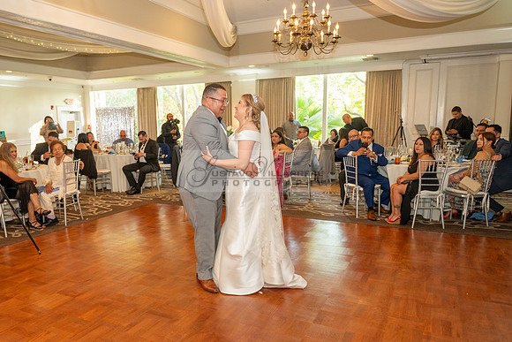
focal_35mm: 28
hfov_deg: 66.0
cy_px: 186
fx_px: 392
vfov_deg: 47.0
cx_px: 223
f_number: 3.5
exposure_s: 1/125
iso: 800
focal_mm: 24
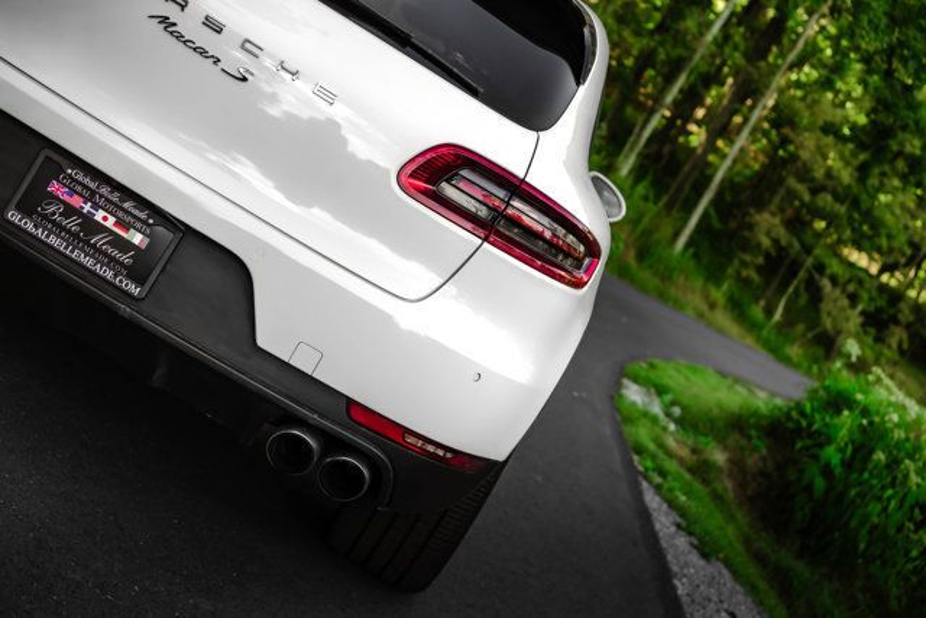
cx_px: 463
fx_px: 1286
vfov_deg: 27.0
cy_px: 309
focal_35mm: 50
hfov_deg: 39.6
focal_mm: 50
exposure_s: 1/500
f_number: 4.5
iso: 640
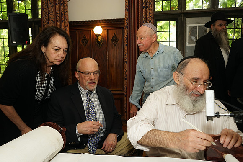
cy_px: 81
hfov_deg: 65.5
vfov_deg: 46.4
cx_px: 122
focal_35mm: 28
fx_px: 189
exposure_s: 1/80
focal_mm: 28
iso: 500
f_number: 4.5
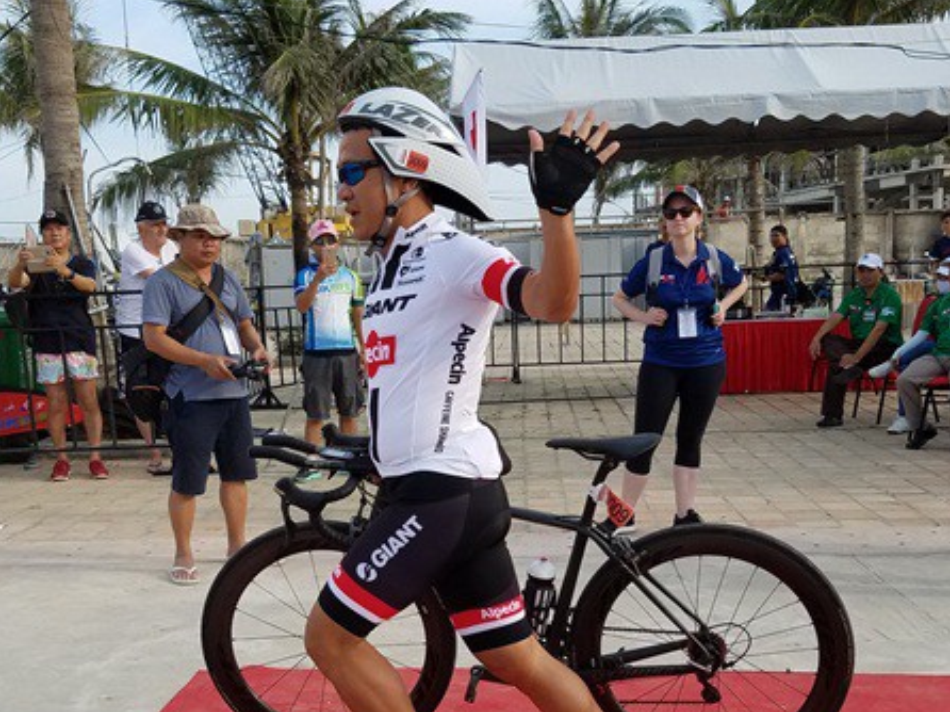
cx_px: 492
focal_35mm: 42
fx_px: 1152
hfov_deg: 44.8
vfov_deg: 34.2
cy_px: 420
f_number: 1.7
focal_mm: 4.2
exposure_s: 1/1320
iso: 50
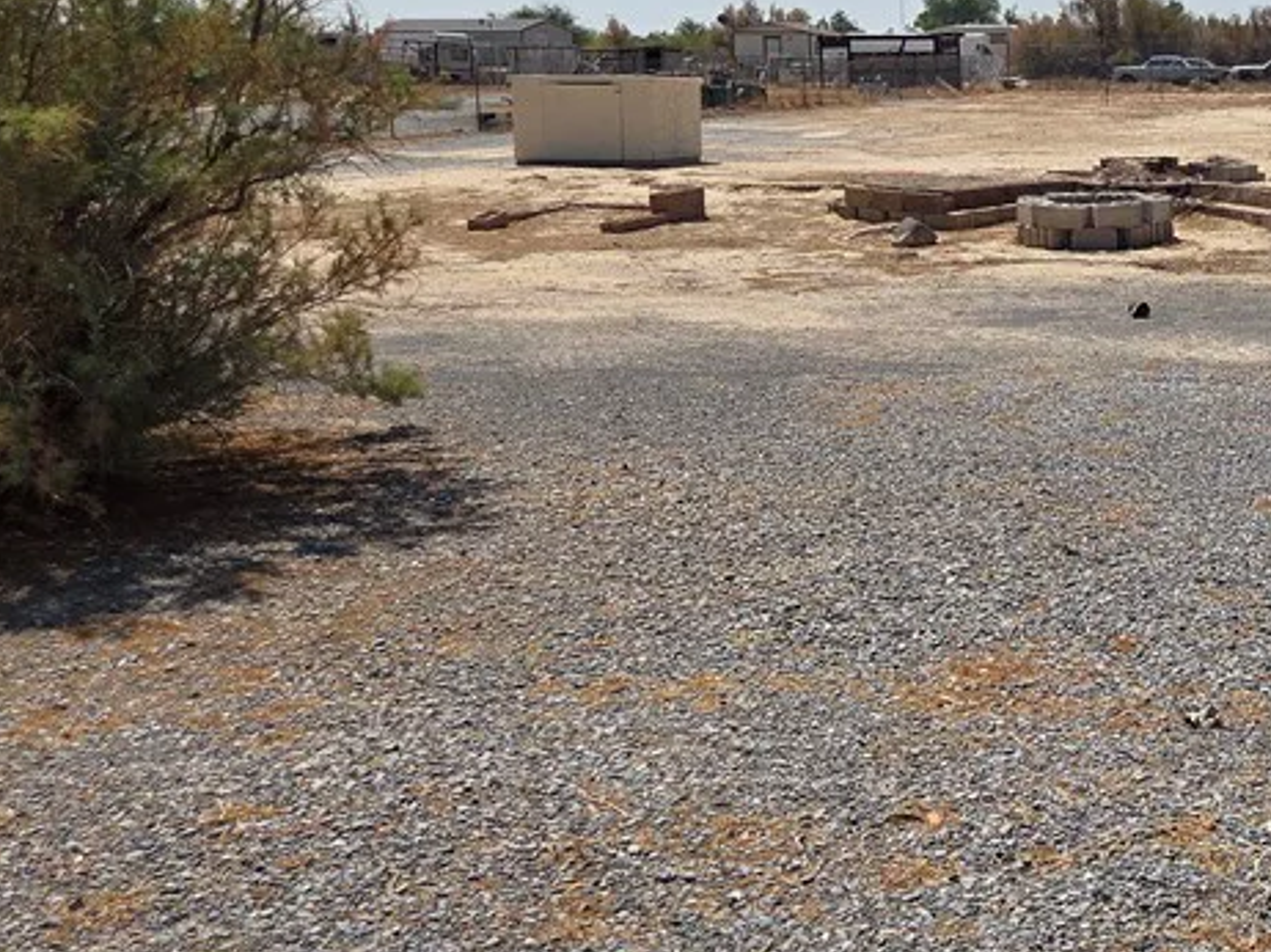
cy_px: 272
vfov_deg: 28.2
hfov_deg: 34.1
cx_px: 1277
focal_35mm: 51
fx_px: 1872
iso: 64
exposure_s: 1/7891
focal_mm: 5.4
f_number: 1.8
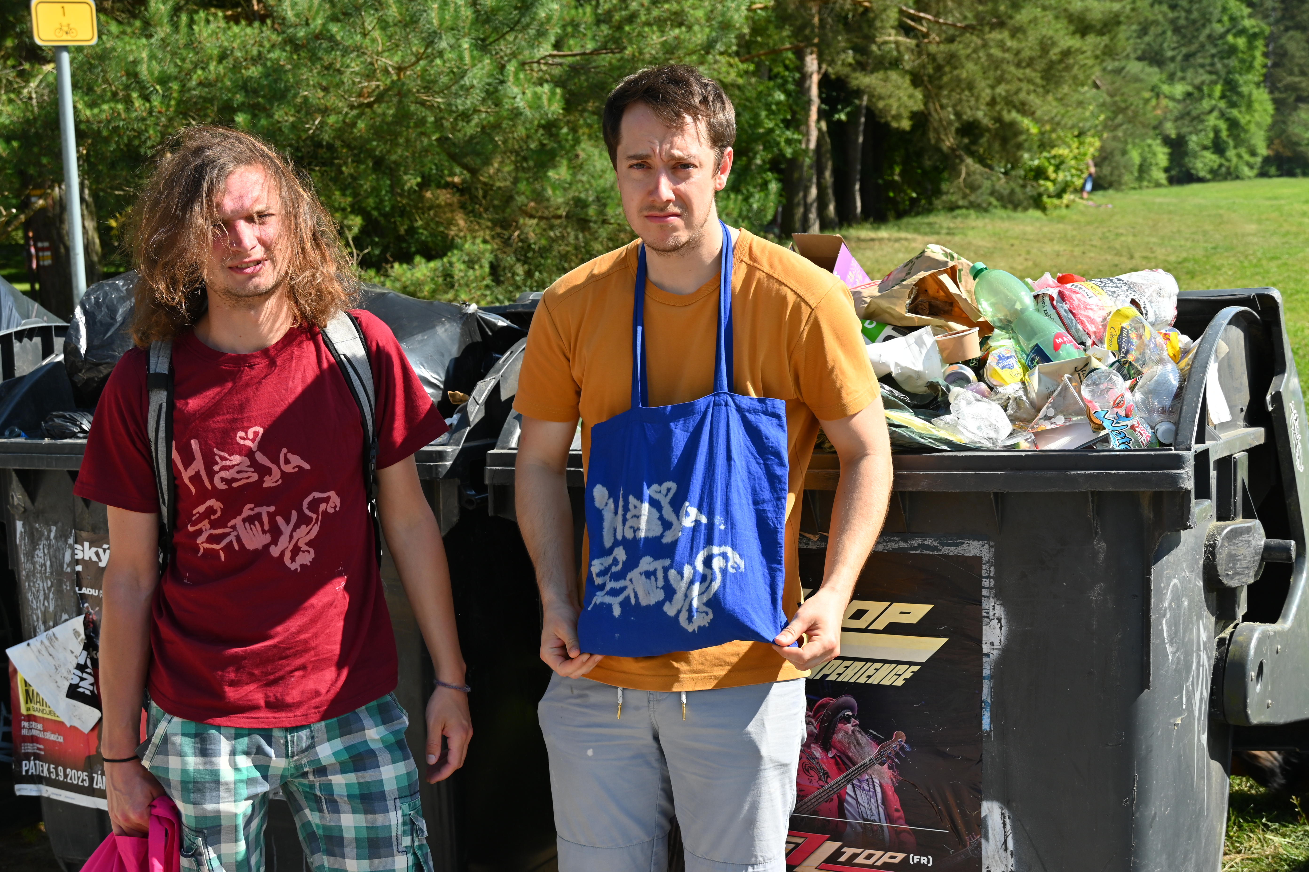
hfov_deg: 40.5
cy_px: 436
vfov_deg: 27.7
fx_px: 1772
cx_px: 654
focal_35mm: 49
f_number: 5.6
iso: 100
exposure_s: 1/320
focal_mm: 32.5
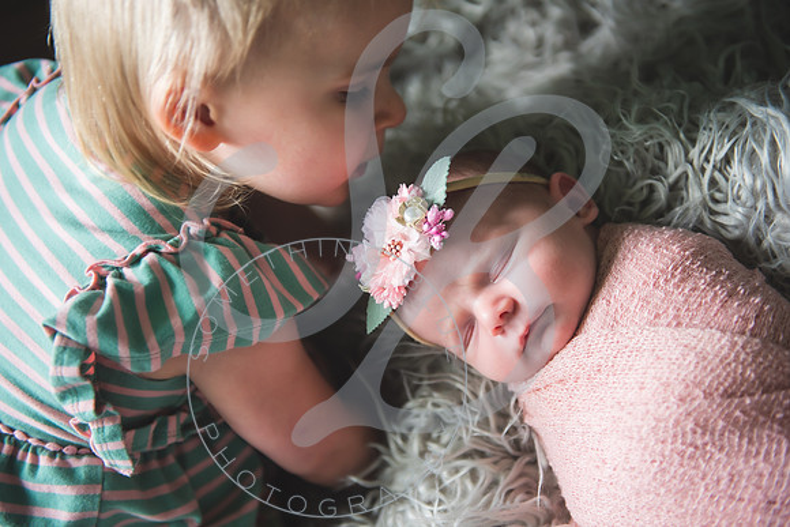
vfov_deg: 26.0
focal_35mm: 52
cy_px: 264
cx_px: 395
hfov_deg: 38.2
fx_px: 1141
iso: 400
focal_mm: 52
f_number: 2.8
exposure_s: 1/160
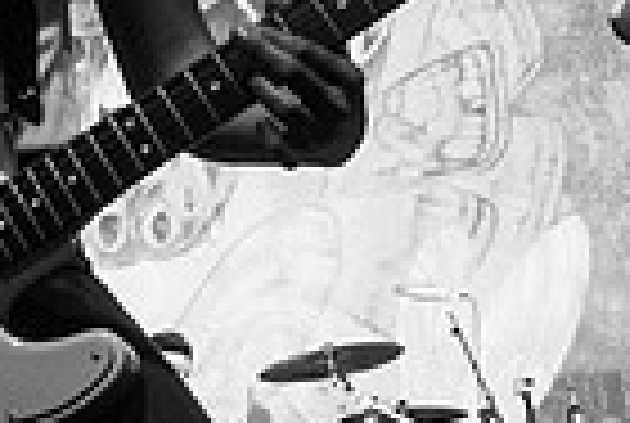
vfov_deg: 14.4
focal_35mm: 95
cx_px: 195
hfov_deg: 21.3
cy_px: 104
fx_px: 1666
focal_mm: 20
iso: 3200
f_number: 3.2
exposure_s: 1/250
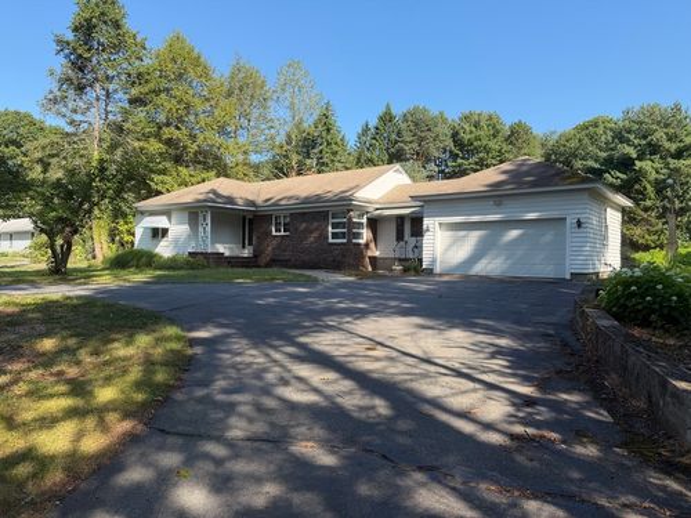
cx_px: 346
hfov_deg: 71.6
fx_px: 479
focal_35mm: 24
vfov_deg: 56.8
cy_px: 259
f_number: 1.78
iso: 80
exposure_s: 1/1585
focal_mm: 6.76
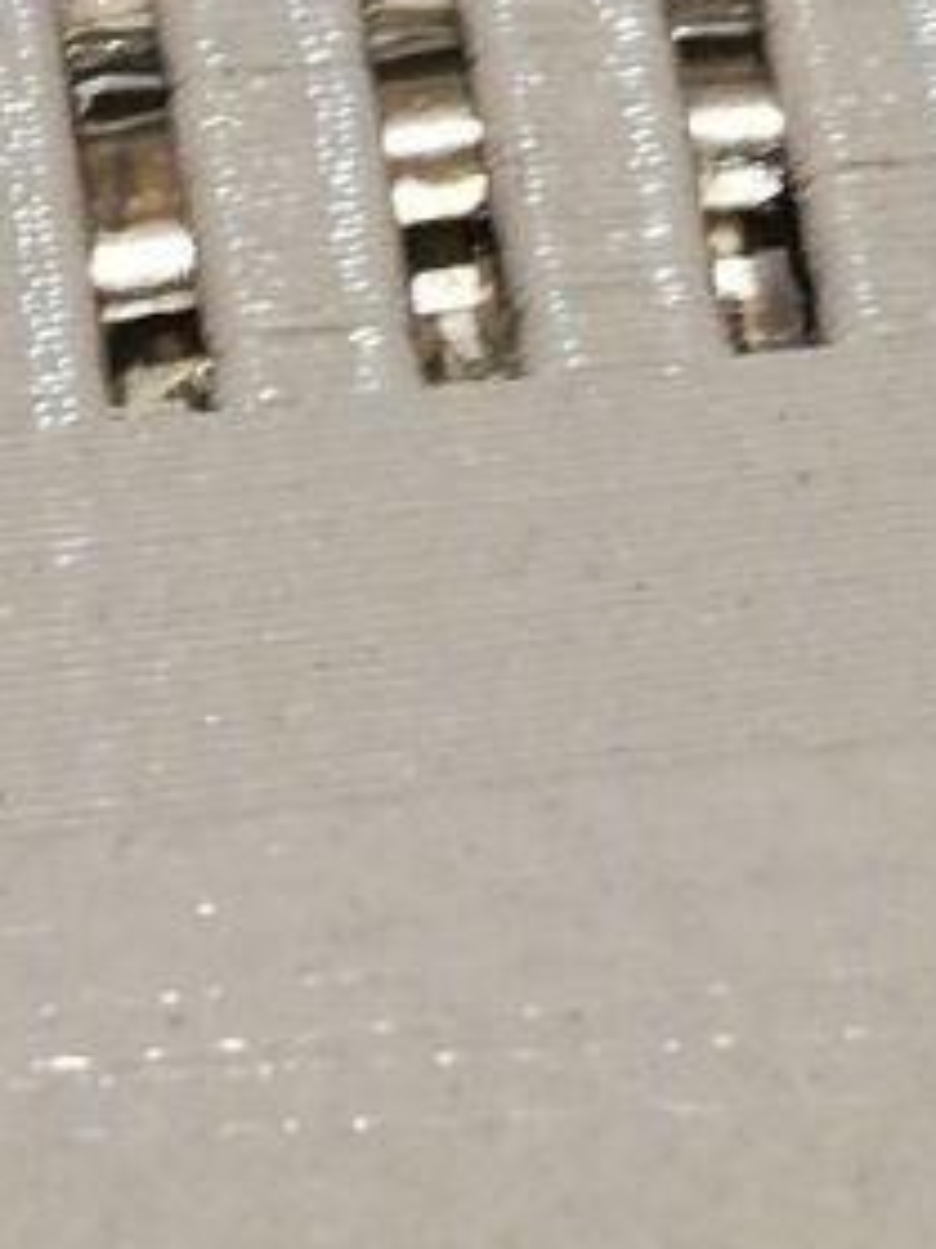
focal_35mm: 202
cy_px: 215
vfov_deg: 9.8
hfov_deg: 7.3
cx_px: 528
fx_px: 7288
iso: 640
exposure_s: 1/16.7
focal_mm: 3.81
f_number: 2.2
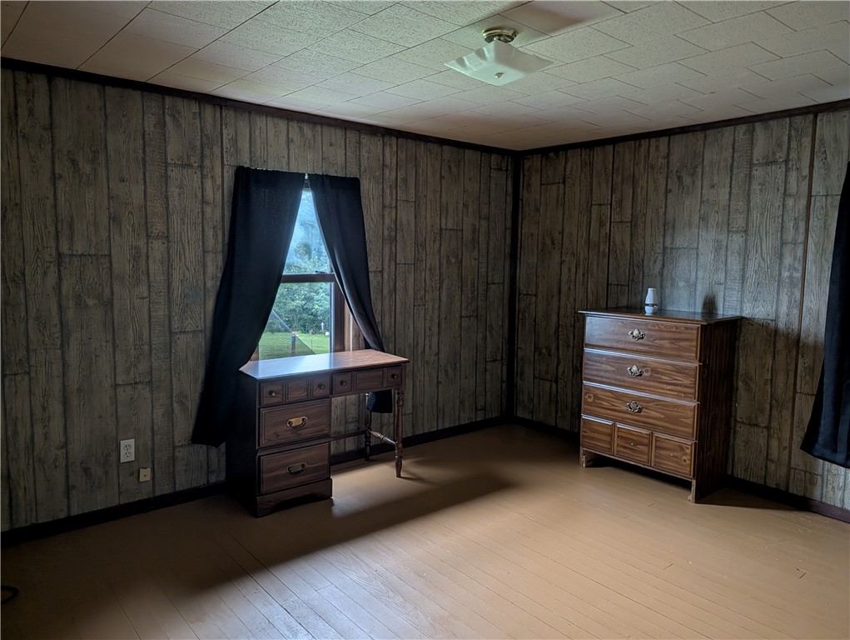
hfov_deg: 71.5
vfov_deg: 56.9
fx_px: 590
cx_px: 425
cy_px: 320
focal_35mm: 24
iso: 17
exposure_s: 1/69.5
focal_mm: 6.9
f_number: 1.68
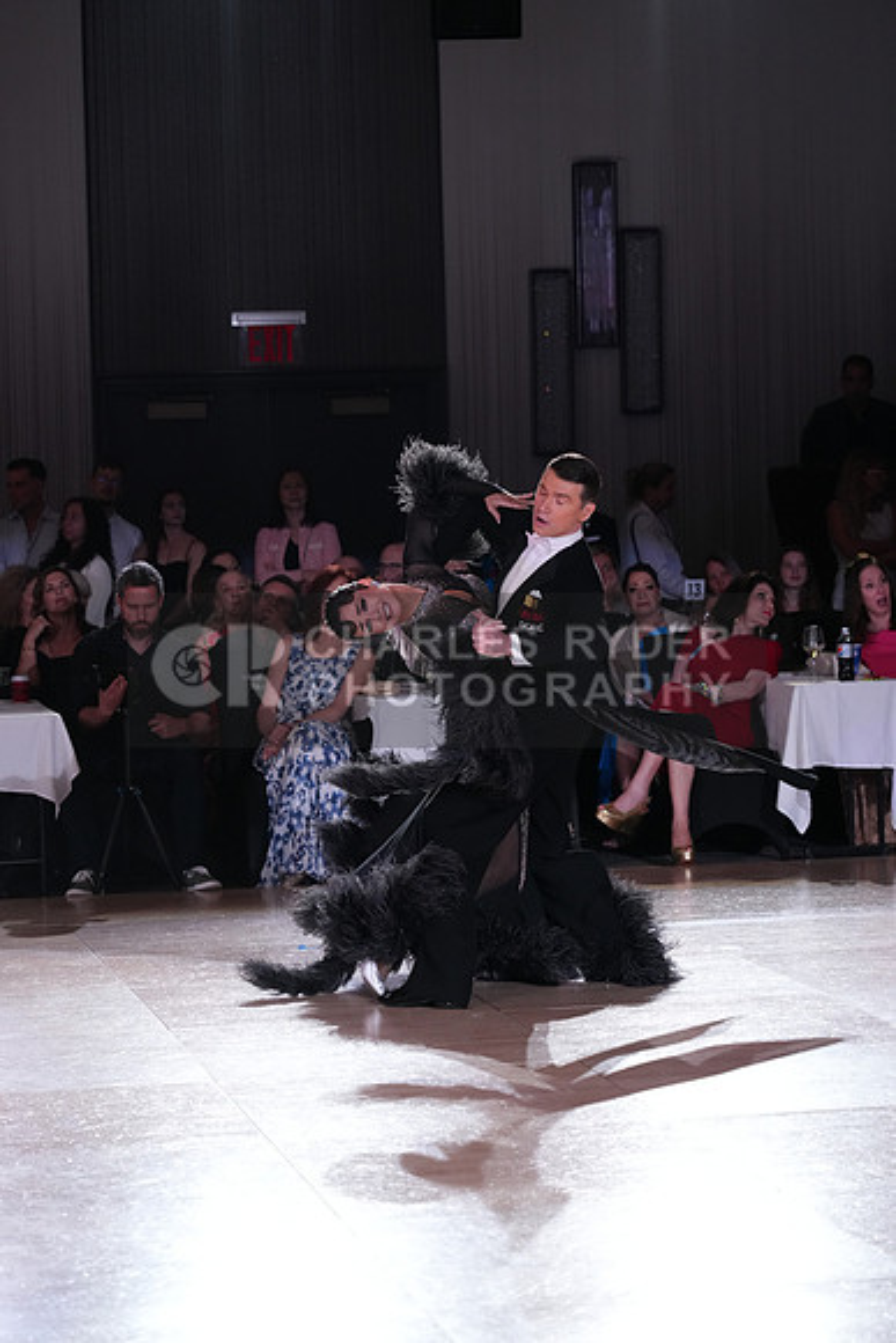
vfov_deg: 19.5
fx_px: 3917
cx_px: 448
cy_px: 672
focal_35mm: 105
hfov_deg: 13.0
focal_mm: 105
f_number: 4
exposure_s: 1/400
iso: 4000
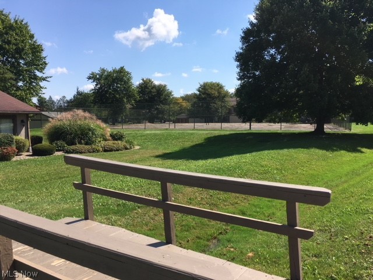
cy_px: 140
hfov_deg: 61.7
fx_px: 312
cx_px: 186
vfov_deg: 48.2
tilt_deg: -2.6
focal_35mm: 29
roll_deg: +0.7
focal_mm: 4.15
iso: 25
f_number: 2.2
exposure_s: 1/1876
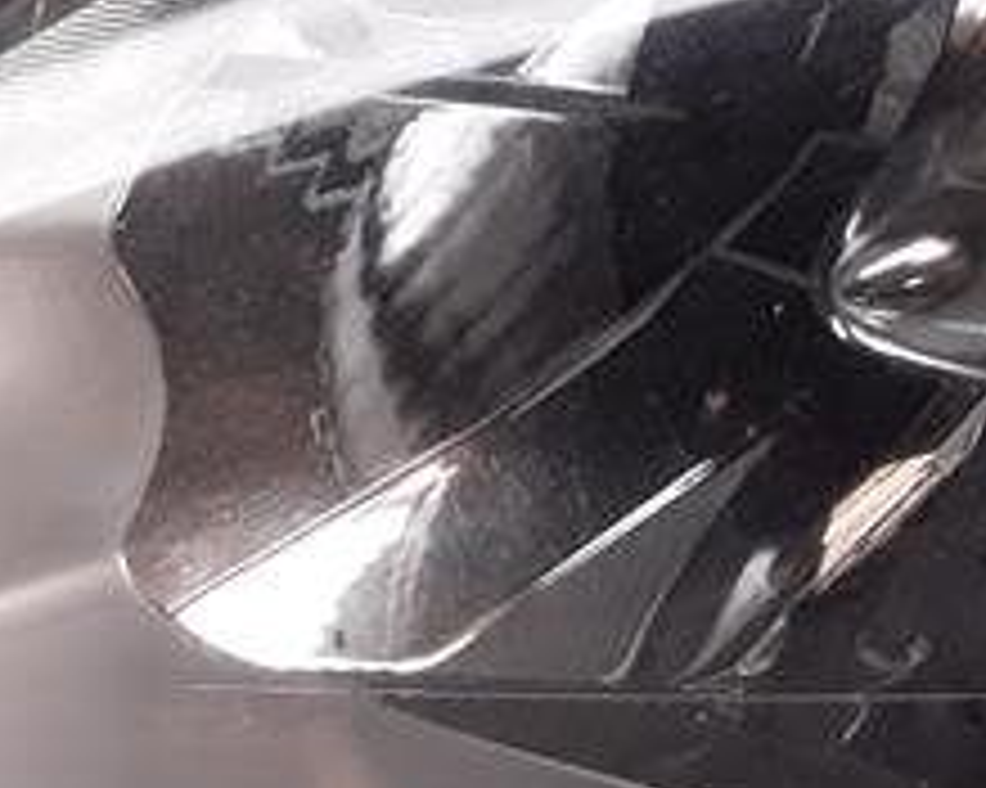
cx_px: -369
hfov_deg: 21.2
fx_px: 2334
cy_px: 558
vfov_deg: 19.1
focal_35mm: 80
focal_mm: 2.91
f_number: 1.9
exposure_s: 1/255
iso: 100
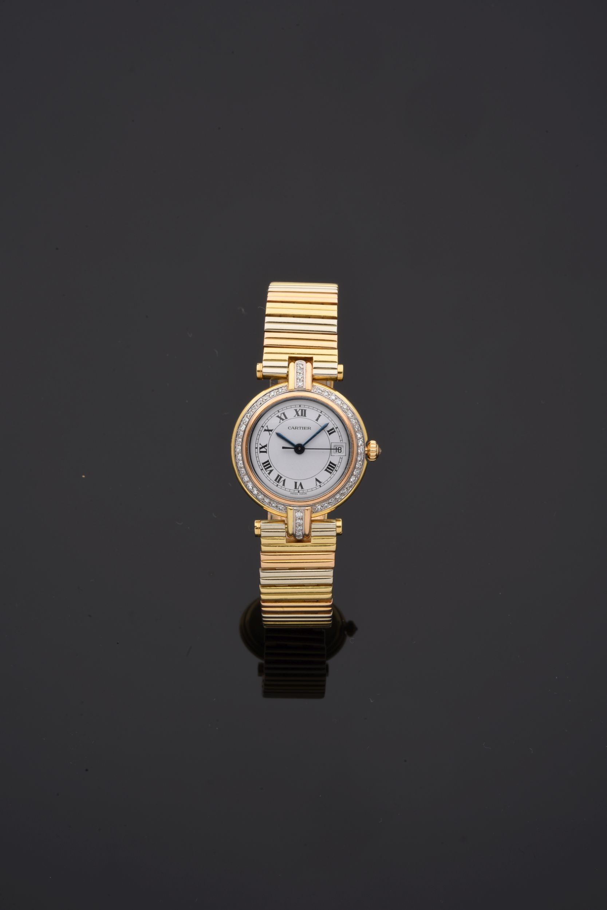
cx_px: 304
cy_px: 455
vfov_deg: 33.4
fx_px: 1517
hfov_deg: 22.6
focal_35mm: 60
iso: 100
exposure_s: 1/125
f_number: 25
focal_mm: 60
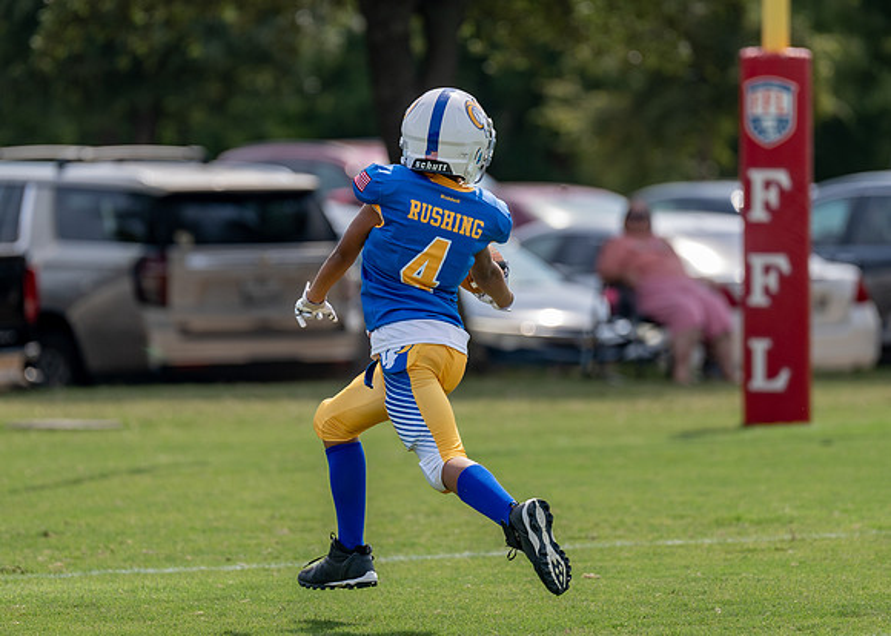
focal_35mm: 348
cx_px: 439
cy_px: 302
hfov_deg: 5.8
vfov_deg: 4.1
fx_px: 8810
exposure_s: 1/2000
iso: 100
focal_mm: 200
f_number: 3.2
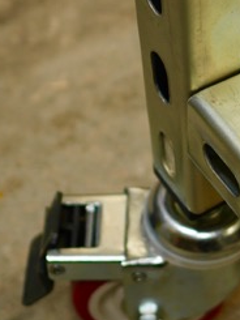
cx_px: 274
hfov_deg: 14.7
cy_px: 92
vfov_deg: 19.9
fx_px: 905
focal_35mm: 98
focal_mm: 15
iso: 200
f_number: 1.7
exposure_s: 1/100
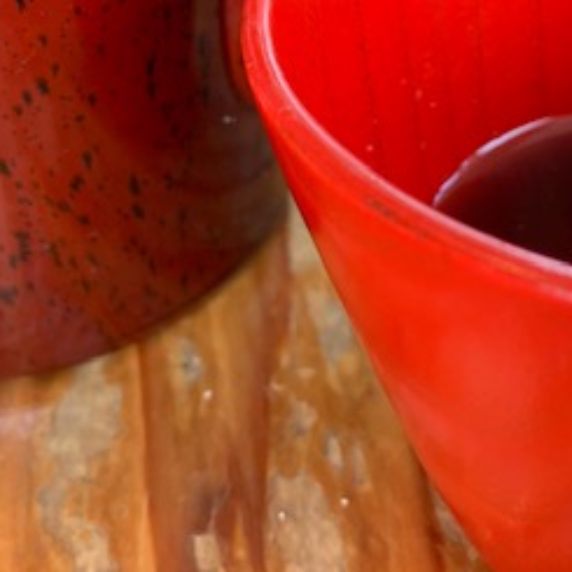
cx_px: 315
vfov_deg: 27.7
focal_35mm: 60
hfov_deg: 28.6
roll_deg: +8.0
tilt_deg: -32.5
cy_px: 75
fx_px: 1122
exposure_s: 1/60
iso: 100
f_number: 1.8
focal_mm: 4.25
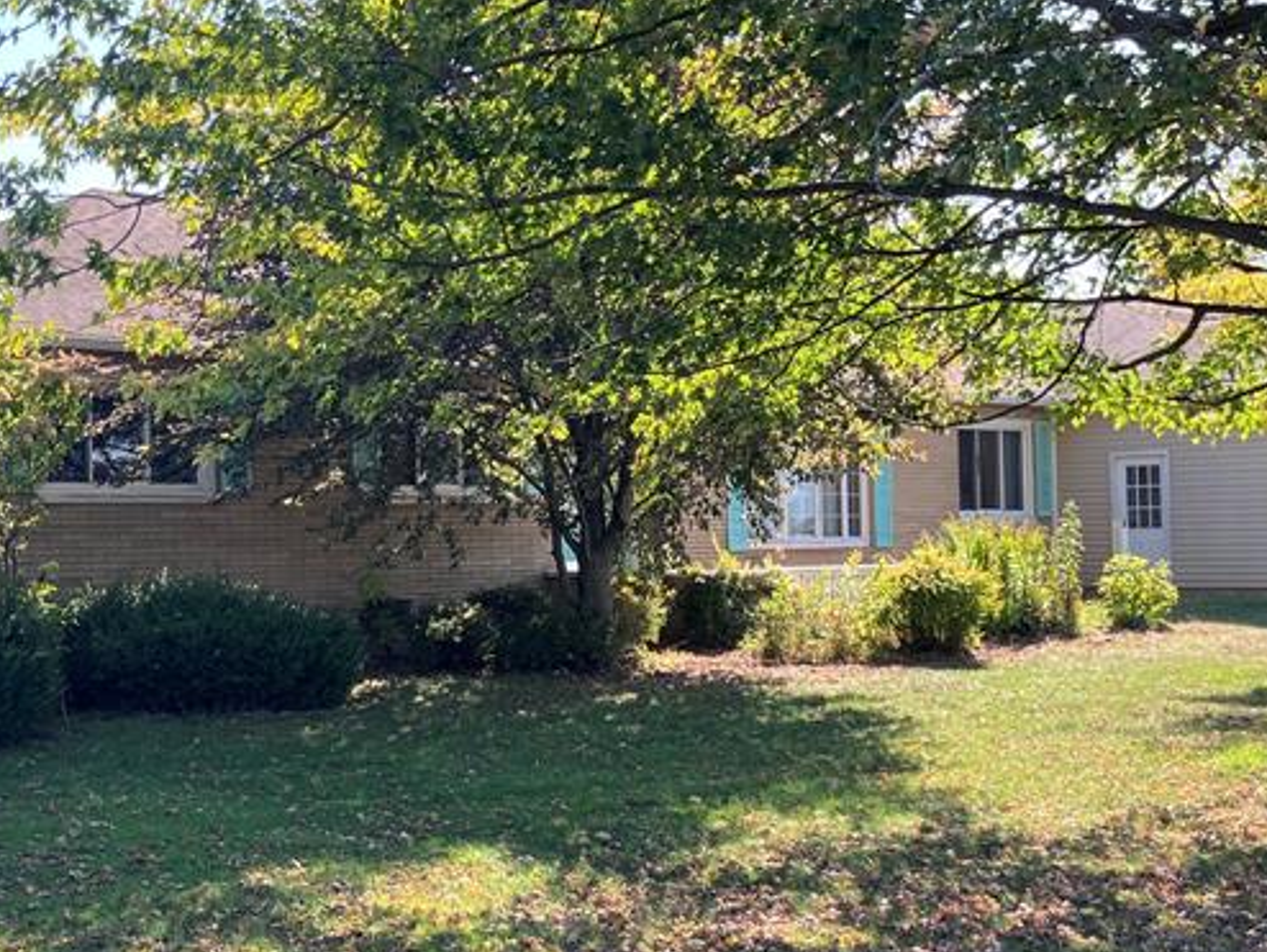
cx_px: 675
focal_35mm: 58
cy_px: 485
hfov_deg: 33.2
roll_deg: -0.2
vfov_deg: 25.3
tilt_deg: +2.3
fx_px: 2124
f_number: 1.8
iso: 32
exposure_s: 1/326
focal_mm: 3.99
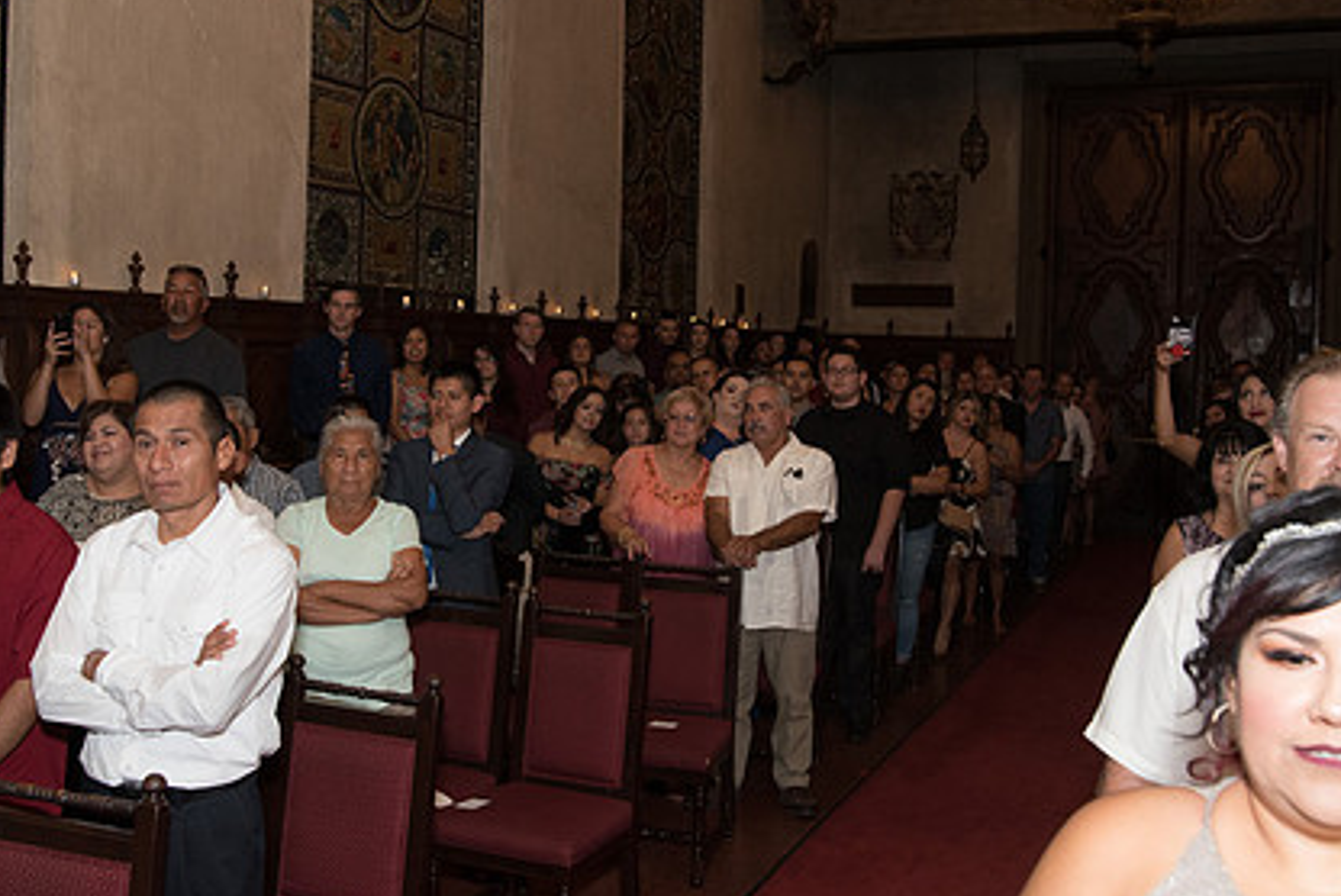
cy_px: 395
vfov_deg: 34.2
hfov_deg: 49.5
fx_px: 1454
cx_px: 609
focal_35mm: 39
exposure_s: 1/80
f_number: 9
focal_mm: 28
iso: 2000
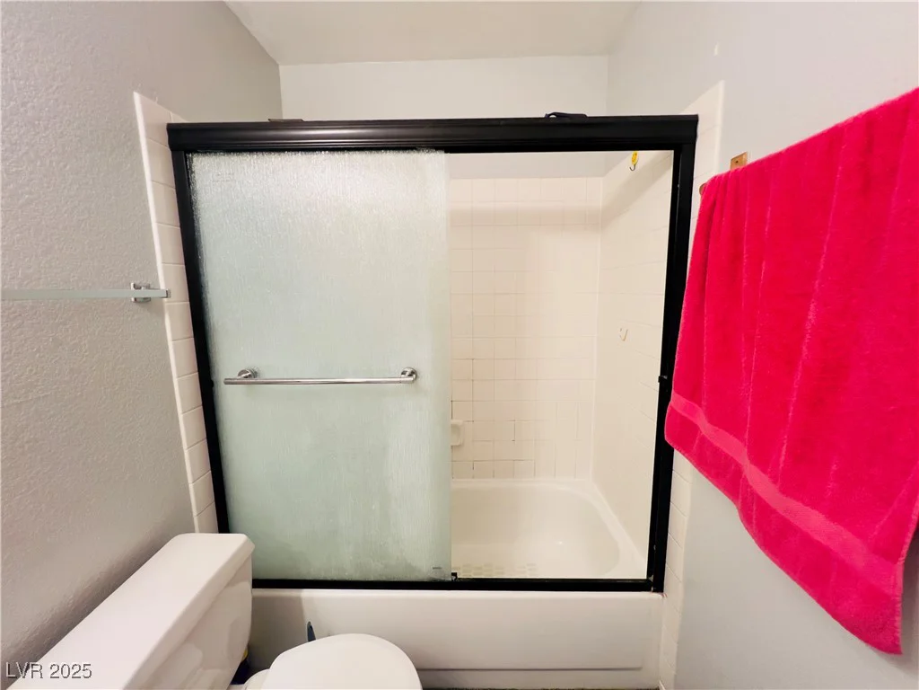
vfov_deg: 89.9
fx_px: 345
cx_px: 460
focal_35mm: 13
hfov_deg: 106.2
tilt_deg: -8.9
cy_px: 345
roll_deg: +1.3
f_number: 1.8
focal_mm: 1.57
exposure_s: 1/60
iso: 160
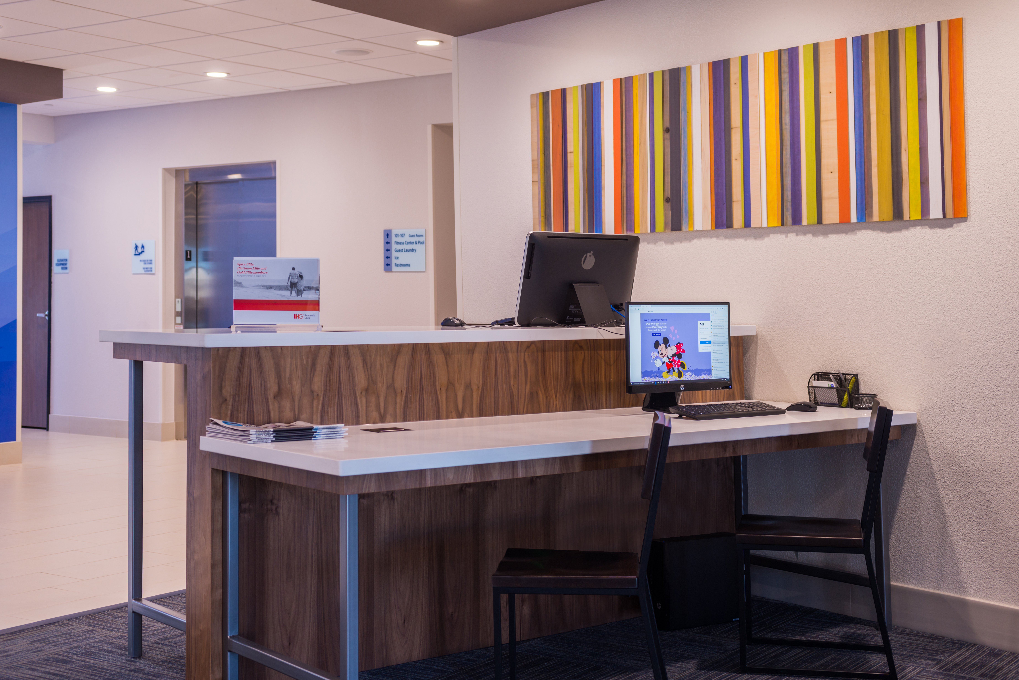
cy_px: 340
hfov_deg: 39.6
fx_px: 1416
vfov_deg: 27.0
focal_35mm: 50
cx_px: 510
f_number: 6.3
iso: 100
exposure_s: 1/10
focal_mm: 50
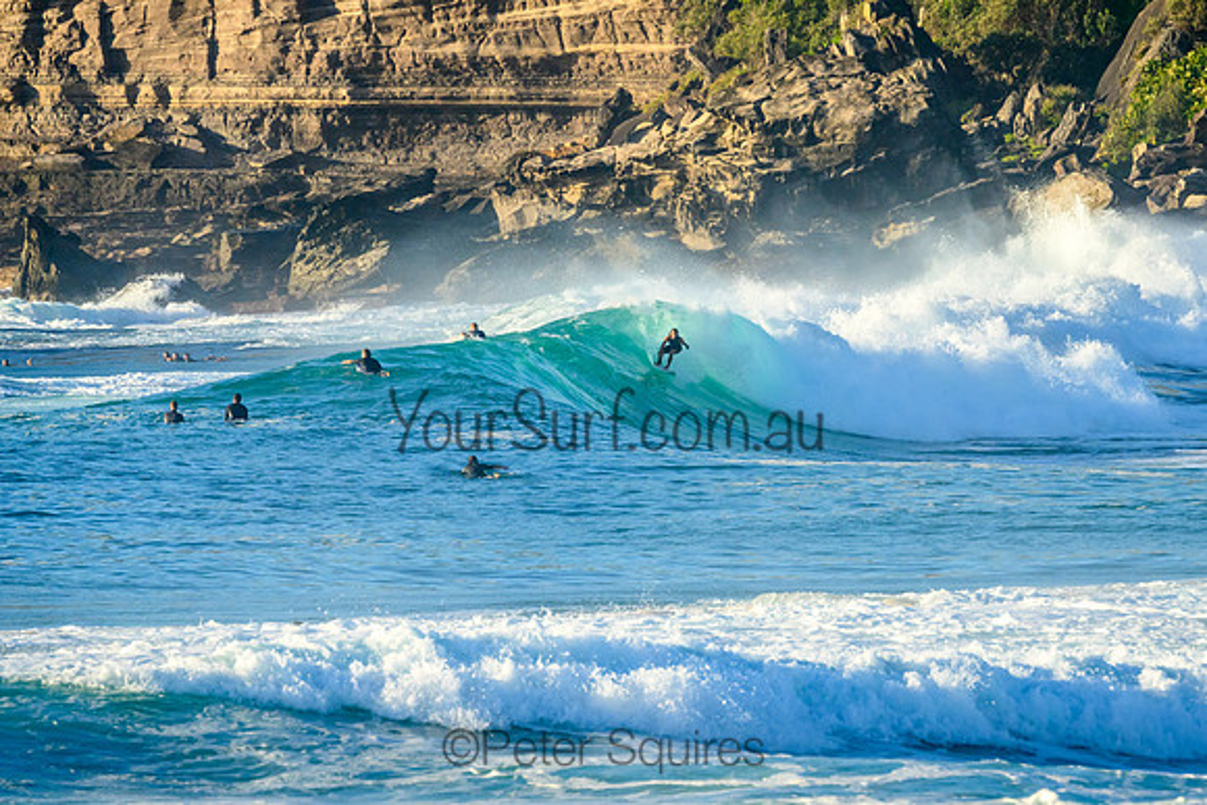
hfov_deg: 3.8
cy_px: 393
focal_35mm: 549
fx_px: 18422
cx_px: 666
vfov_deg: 2.5
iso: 1000
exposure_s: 1/2000
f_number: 9
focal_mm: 400
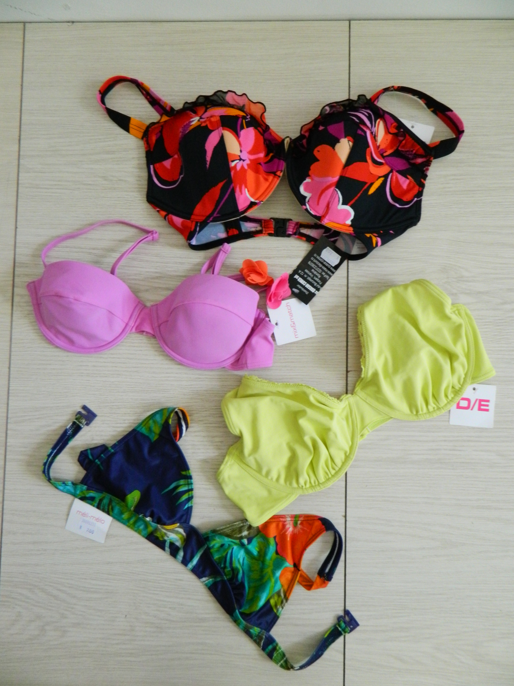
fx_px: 495
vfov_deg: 69.4
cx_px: 257
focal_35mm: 25
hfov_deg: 54.9
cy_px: 343
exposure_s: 1/30
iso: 320
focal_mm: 4.5
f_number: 3.1
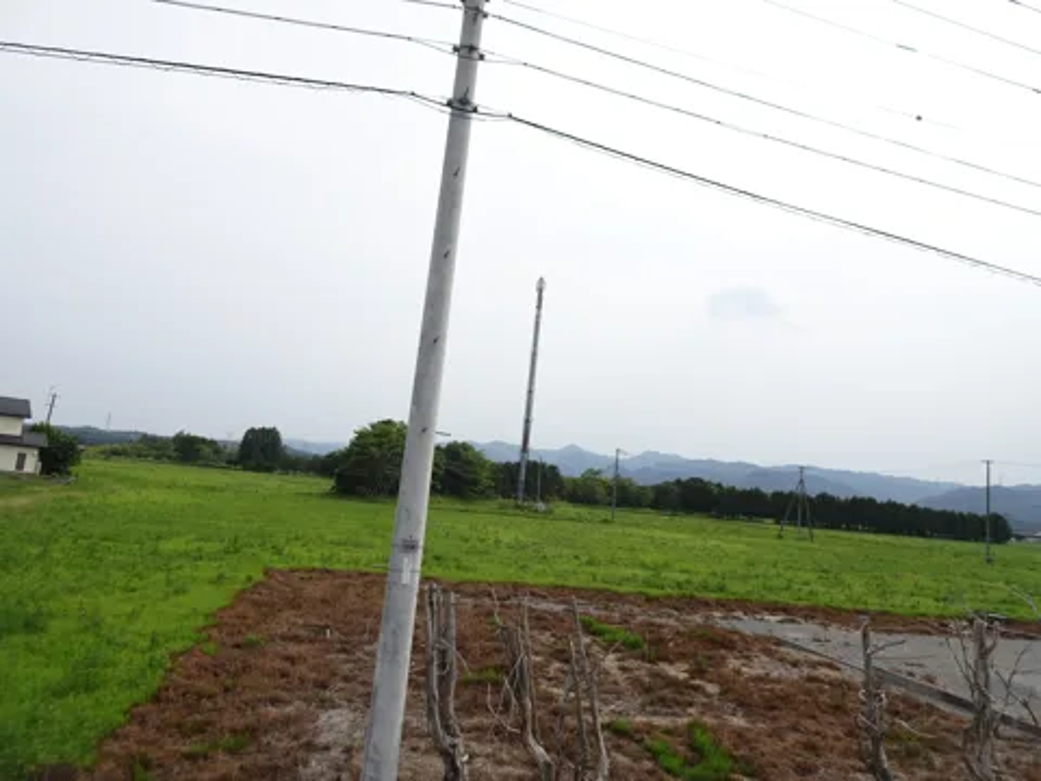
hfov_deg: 71.6
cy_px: 390
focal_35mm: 24
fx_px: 722
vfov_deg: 56.8
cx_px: 520
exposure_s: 1/800
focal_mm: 4.1
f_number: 3.5
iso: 80
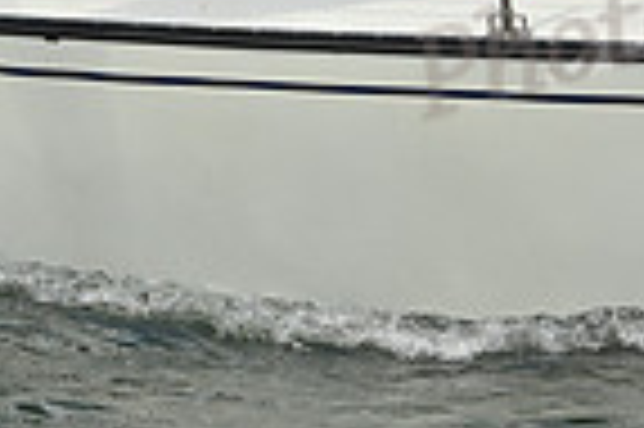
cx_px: 185
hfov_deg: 7.3
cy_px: -169
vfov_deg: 4.8
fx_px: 5075
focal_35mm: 284
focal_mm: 70
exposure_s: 1/1250
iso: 320
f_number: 9
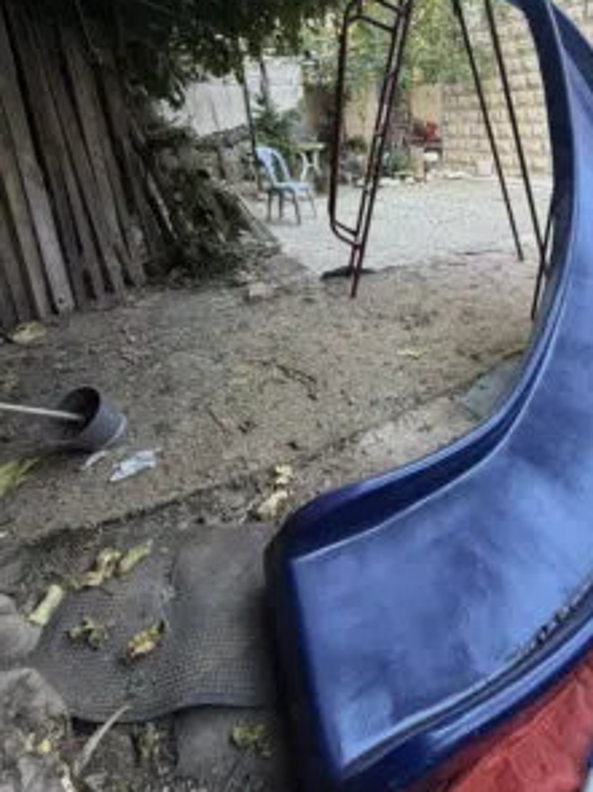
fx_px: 434
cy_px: 285
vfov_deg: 82.6
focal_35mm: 19
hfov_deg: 66.6
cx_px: 400
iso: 200
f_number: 2.2
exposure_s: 1/121
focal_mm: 2.22
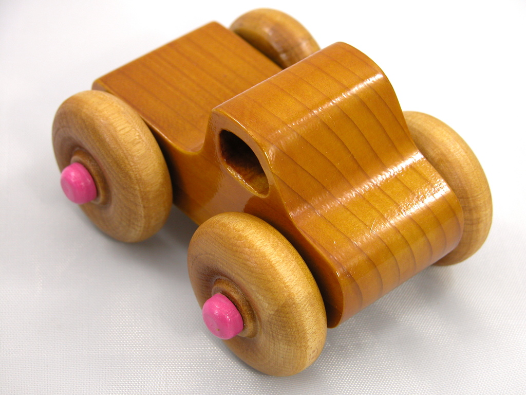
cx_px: 263
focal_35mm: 100
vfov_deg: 14.8
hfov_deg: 19.6
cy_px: 198
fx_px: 1520
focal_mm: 25.4
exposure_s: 1/42.6
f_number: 3.6
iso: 100
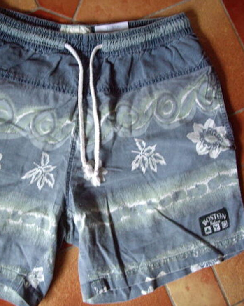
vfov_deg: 37.4
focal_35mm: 50
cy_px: 154
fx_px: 452
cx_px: 89
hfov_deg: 30.1
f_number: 2.7
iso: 200
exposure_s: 1/40
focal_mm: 6.2
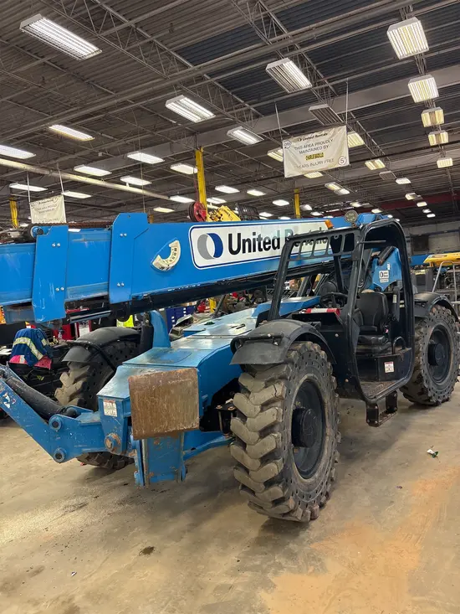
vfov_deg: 67.3
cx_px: 230
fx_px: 461
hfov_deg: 53.1
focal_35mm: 26
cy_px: 307
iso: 125
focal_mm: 5.96
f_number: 1.6
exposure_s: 1/120
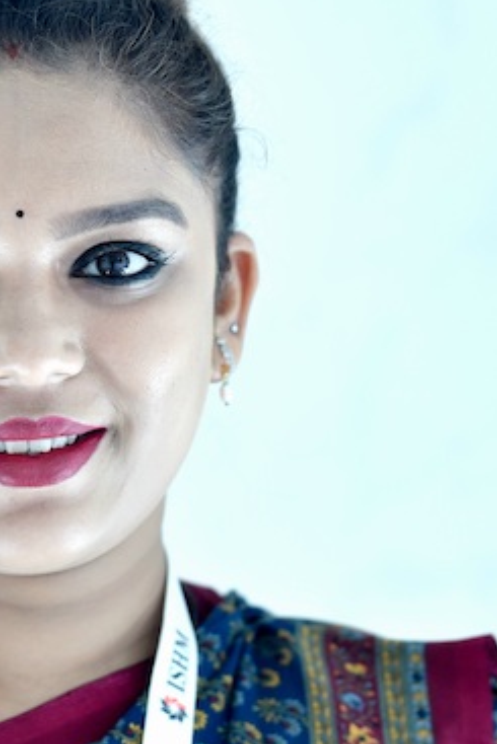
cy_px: 462
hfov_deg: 6.3
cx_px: 20
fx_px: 4510
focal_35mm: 218
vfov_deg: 9.4
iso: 250
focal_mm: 100
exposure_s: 1/200
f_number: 2.8
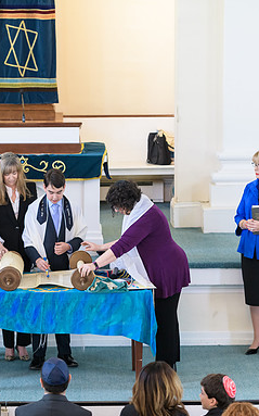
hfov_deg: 7.6
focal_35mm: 173
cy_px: 209
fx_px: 1956
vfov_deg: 12.1
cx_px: 73
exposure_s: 1/125
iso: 1250
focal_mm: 112
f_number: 3.2
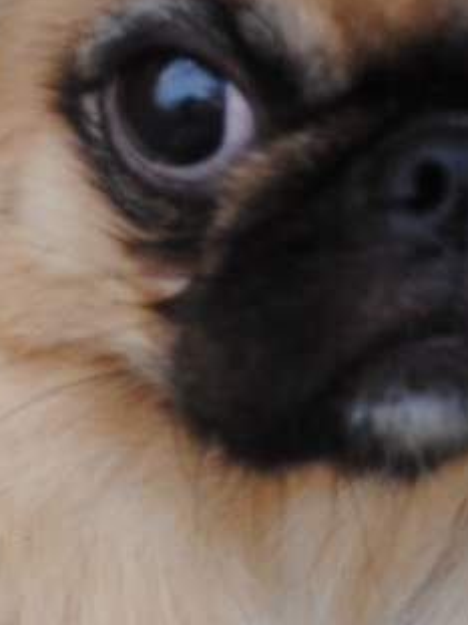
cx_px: 96
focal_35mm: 387
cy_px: 723
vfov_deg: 5.1
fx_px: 6981
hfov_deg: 3.8
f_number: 5.6
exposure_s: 1/125
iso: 160
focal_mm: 52
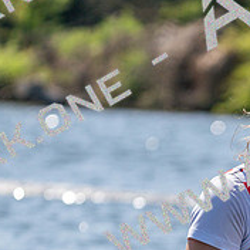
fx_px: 5270
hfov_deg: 2.7
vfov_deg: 2.7
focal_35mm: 645
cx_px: 280
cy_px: 259
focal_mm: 230
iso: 320
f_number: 5.6
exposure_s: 1/2000
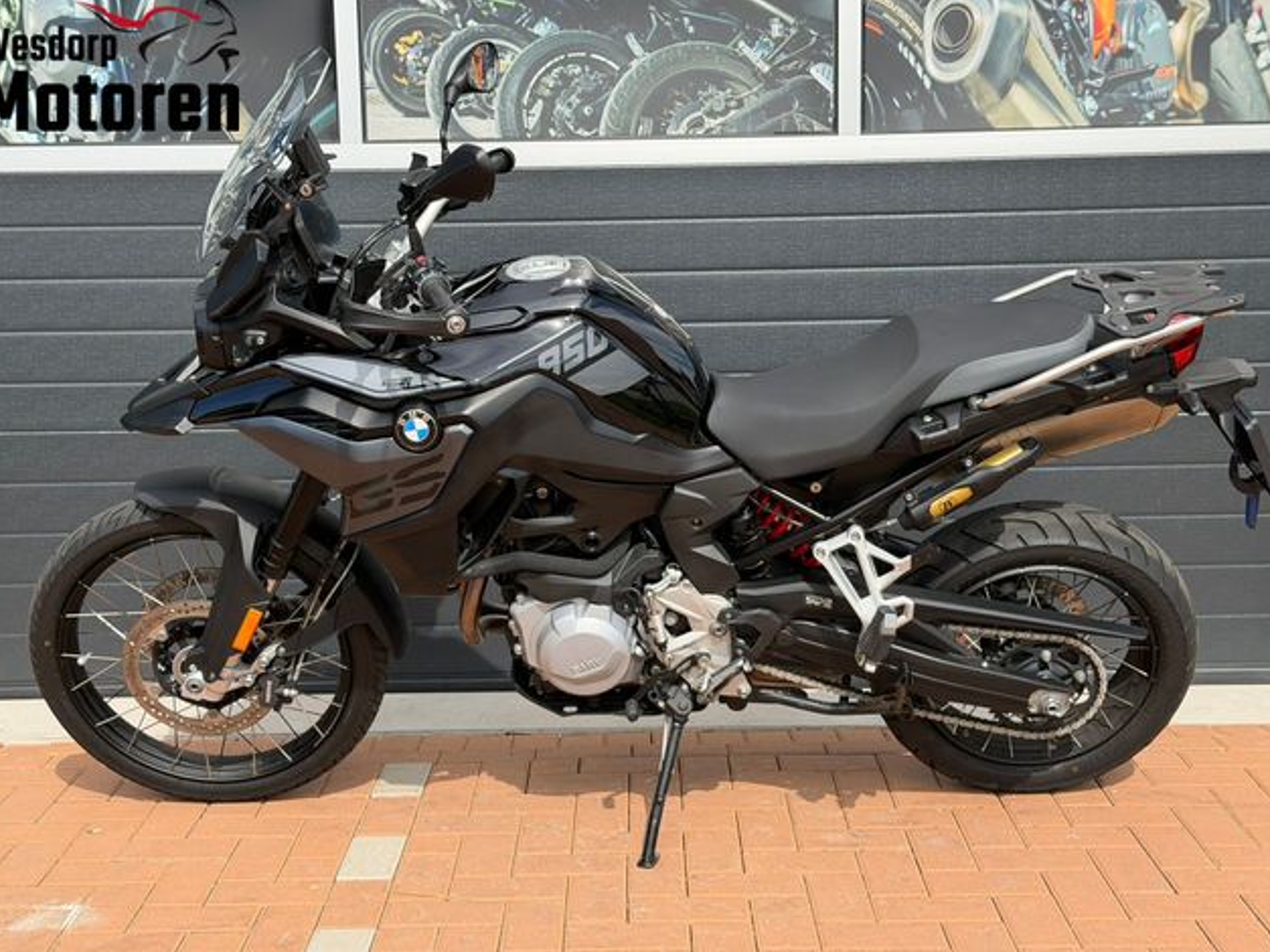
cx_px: 628
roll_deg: +1.6
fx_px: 1797
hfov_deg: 38.9
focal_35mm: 49
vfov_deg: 29.7
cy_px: 482
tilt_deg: -7.5
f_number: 1.78
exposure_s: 1/2208
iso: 100
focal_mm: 6.76
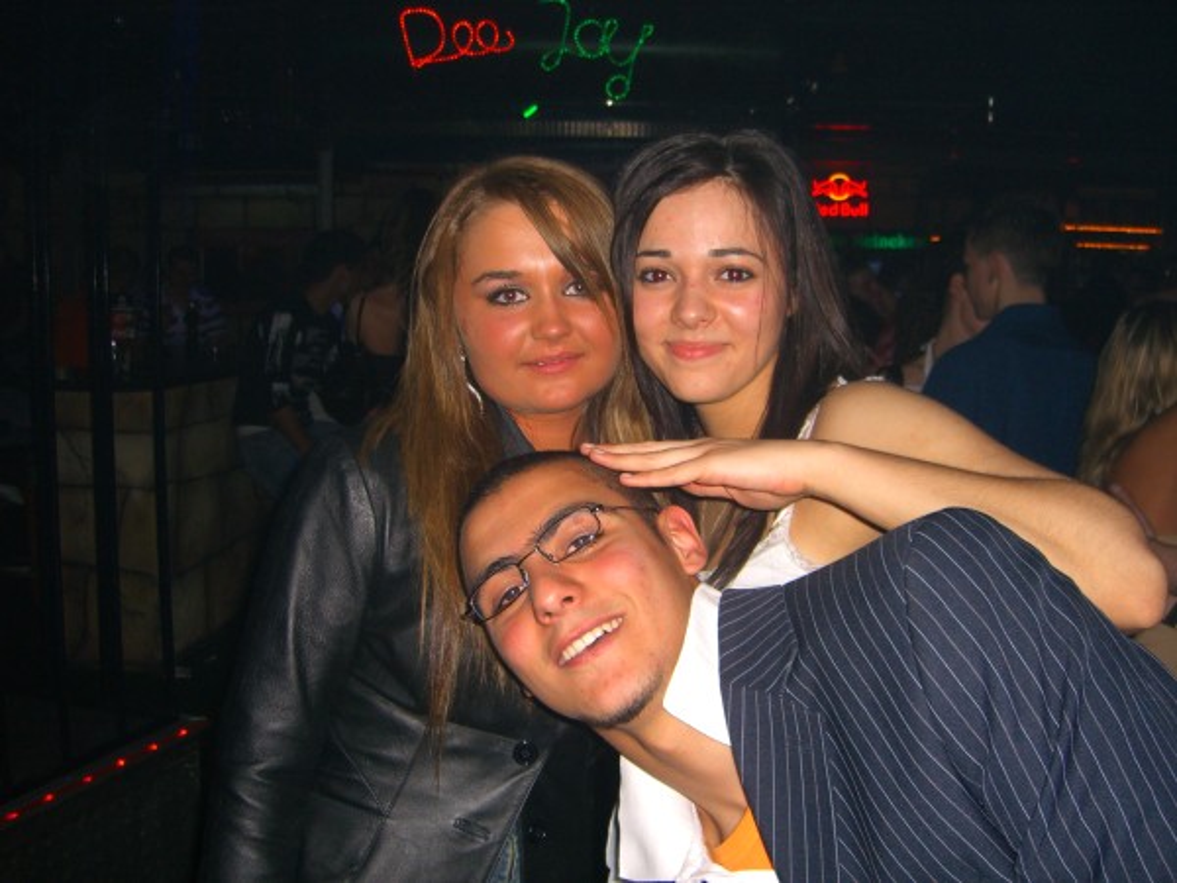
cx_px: 588
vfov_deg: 37.7
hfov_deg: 49.0
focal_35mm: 38
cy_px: 442
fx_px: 1292
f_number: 2.8
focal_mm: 7.9
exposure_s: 1/60
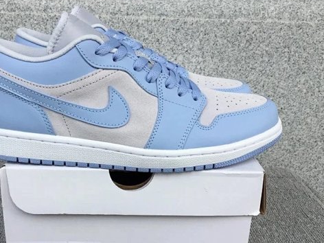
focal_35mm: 42
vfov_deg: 34.3
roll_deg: -1.1
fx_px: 393
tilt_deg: -19.0
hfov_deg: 44.6
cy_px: 144
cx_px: 132
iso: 25
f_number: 2.4
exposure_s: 1/776
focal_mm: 3.3
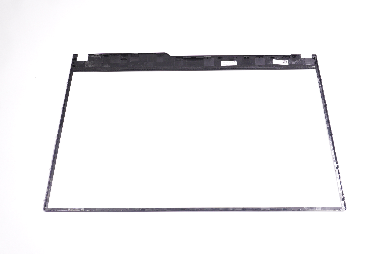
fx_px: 318
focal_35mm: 30
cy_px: 127
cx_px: 191
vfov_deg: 43.5
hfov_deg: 62.0
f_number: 5.6
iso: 800
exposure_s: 1/160
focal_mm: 20
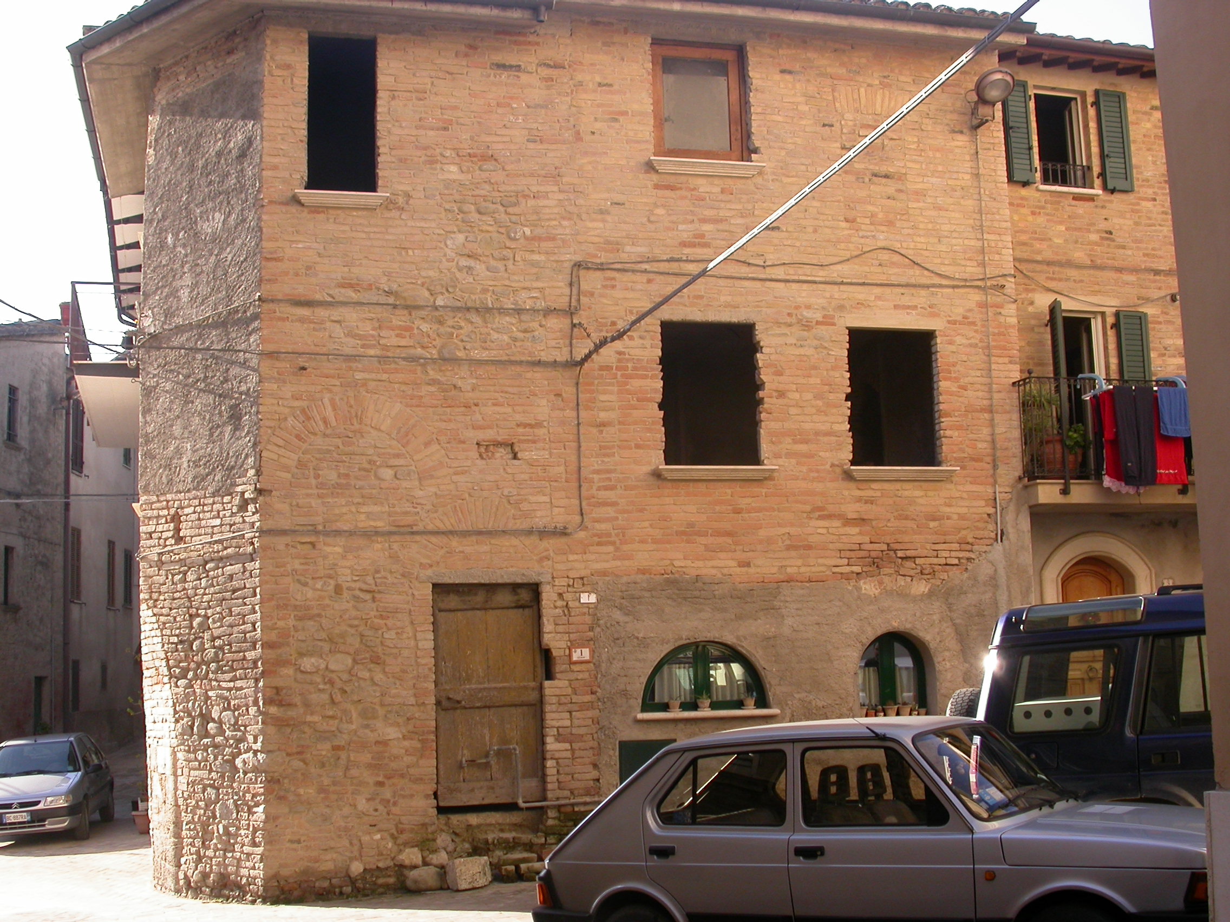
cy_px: 461
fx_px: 1528
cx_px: 615
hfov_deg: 43.9
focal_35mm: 43
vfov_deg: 33.6
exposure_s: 1/161
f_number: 4.9
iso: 100
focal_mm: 8.9
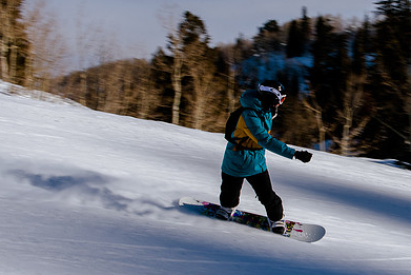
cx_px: 341
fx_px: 1233
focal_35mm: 108
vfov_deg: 12.7
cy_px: 120
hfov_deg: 18.7
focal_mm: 38
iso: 160
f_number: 18
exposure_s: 1/200
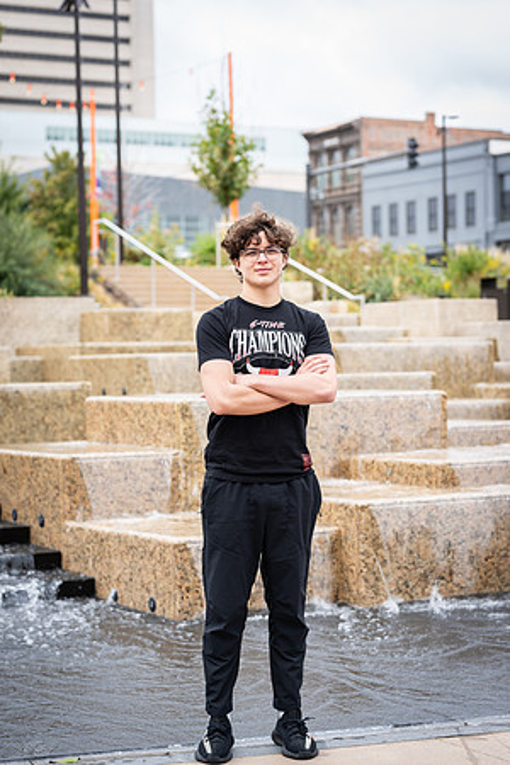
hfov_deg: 16.1
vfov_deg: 23.9
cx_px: 255
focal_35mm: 85
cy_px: 382
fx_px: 1806
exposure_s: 1/125
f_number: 3.5
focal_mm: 85
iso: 50
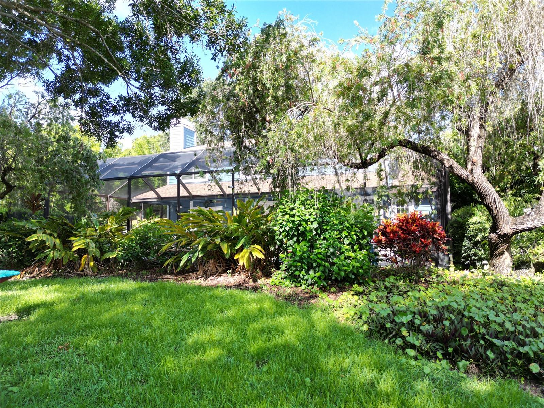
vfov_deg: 56.8
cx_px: 272
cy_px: 204
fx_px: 377
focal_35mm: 24
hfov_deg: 71.6
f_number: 1.7
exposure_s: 1/640
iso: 100
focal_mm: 6.72
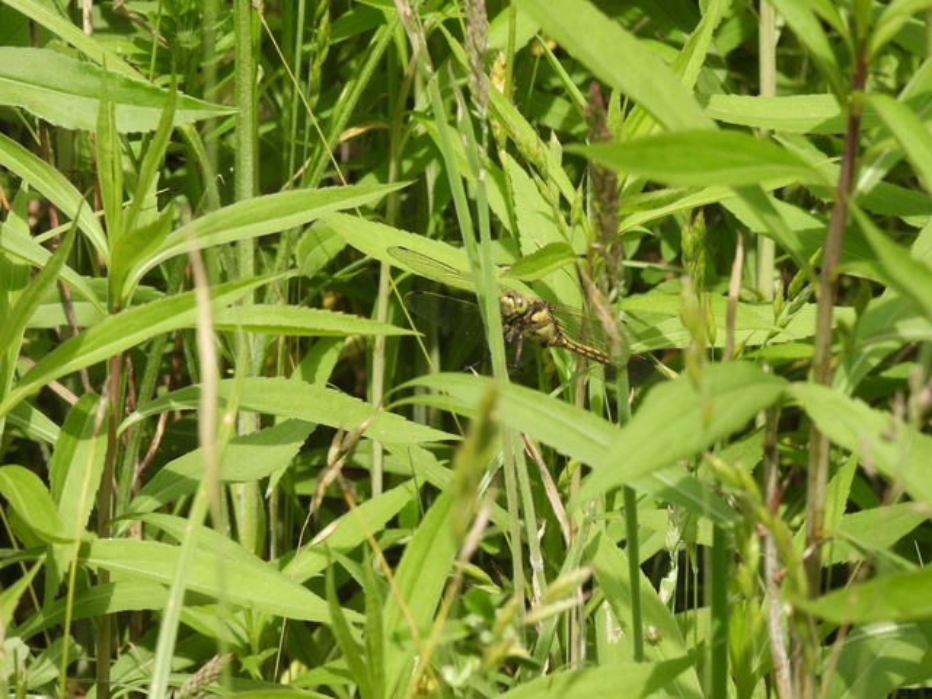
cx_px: 466
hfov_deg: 6.2
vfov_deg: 4.6
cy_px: 350
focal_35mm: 320
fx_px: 8616
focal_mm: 57.1
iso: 100
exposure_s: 1/250
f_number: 6.3
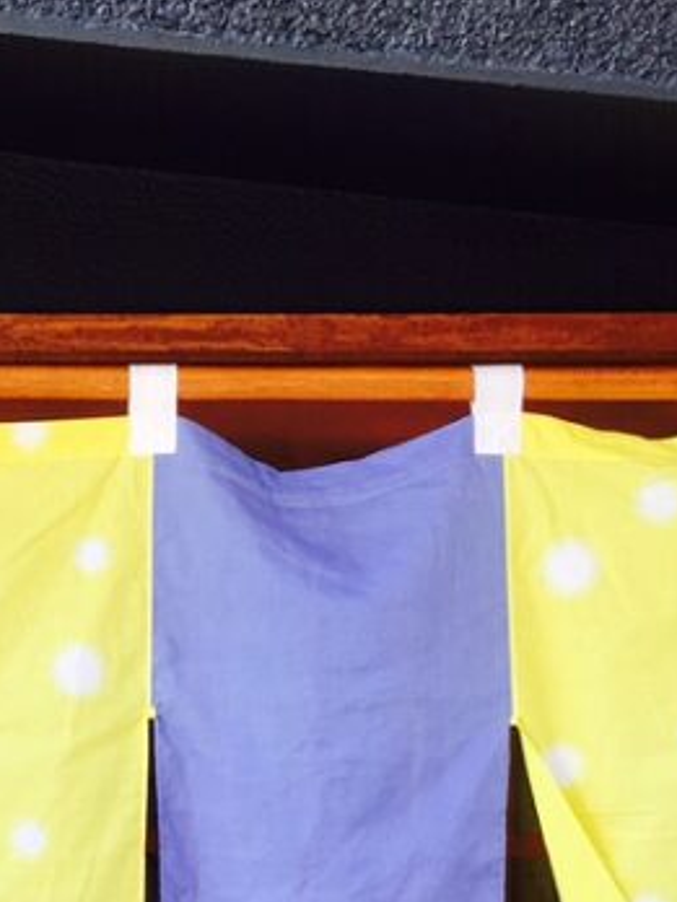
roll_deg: -1.6
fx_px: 2608
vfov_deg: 18.8
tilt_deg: -2.8
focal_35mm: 100
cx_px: -86
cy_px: 1006
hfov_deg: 14.4
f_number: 2.2
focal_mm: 4.15
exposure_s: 1/120
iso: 25
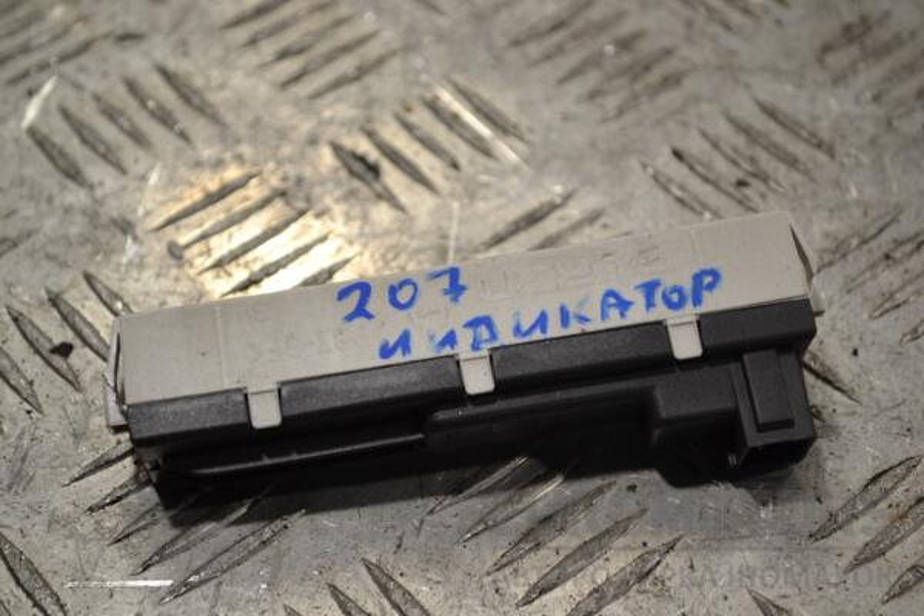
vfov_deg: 18.9
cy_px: 308
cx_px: 462
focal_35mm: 72
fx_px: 1848
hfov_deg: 28.1
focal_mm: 48
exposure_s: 1/125
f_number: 5.6
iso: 400
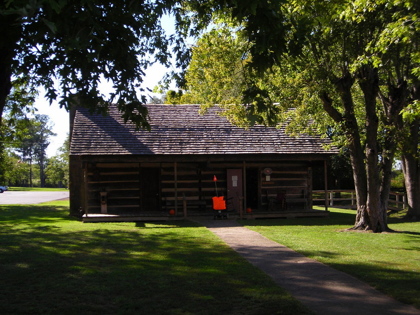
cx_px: 210
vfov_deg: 30.9
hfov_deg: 40.4
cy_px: 158
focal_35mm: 47
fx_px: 570
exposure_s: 1/283
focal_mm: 7.8
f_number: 3.4
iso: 50
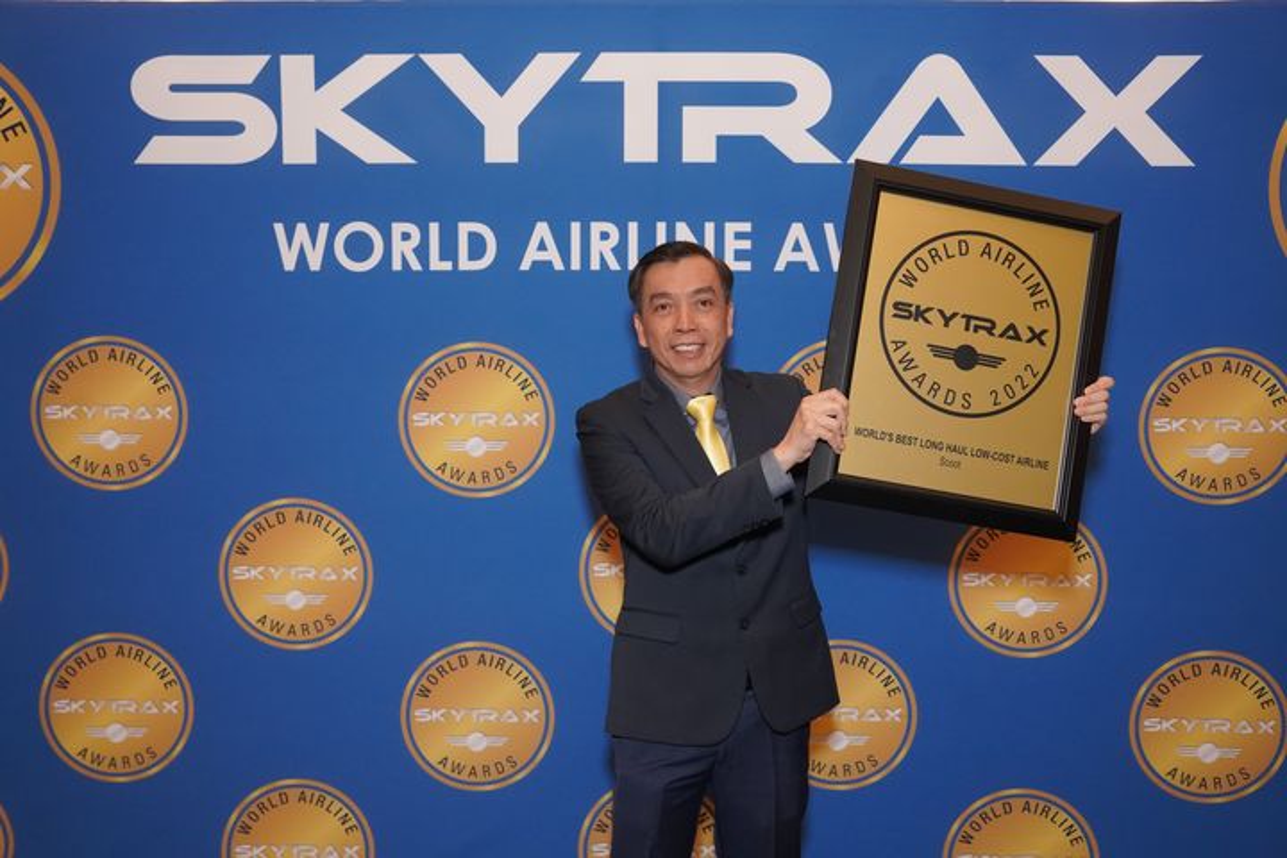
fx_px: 1251
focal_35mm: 35
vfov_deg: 37.9
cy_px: 429
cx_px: 644
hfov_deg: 54.4
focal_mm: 35
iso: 4000
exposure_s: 1/160
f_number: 4.5
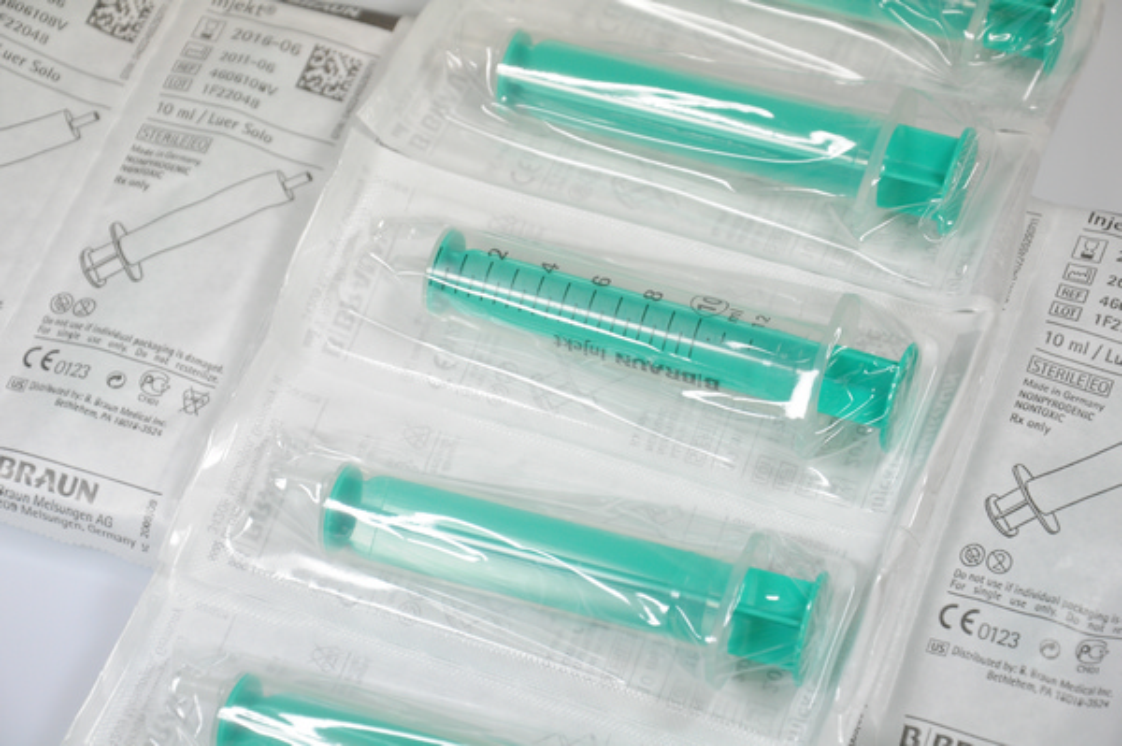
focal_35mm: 128
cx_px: 561
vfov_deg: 10.7
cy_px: 373
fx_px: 3970
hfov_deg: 16.1
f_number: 5.6
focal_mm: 85
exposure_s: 1/160
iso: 800
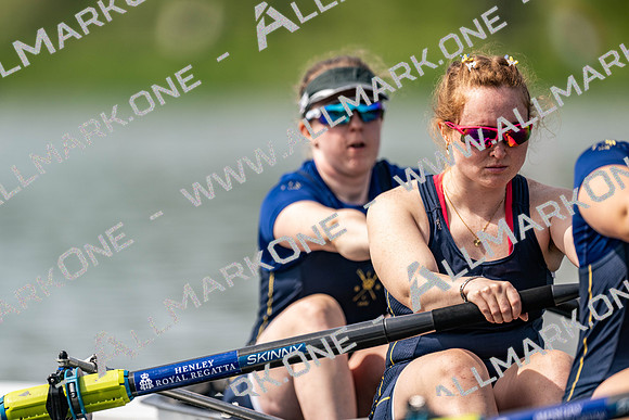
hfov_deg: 3.4
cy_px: 210
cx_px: 314
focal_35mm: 600
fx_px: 10485
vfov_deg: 2.3
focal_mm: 600
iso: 320
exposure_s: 1/2500
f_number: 4
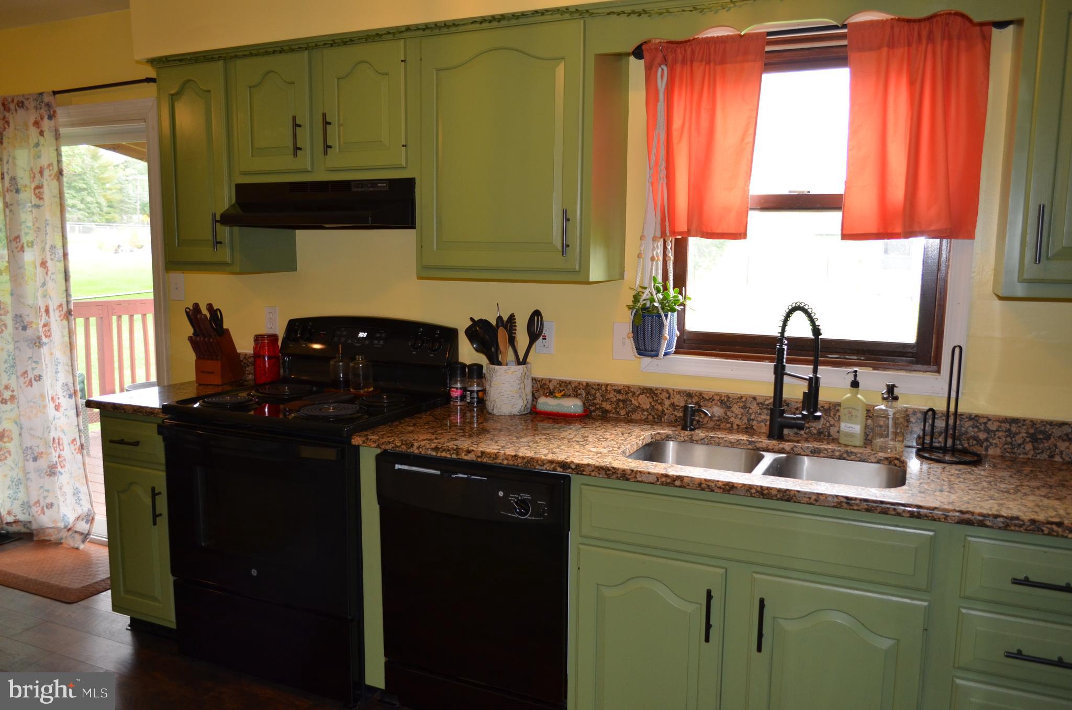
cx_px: 536
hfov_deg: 67.5
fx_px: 802
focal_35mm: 27
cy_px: 355
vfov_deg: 47.7
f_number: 3.5
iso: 450
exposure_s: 1/60
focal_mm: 18
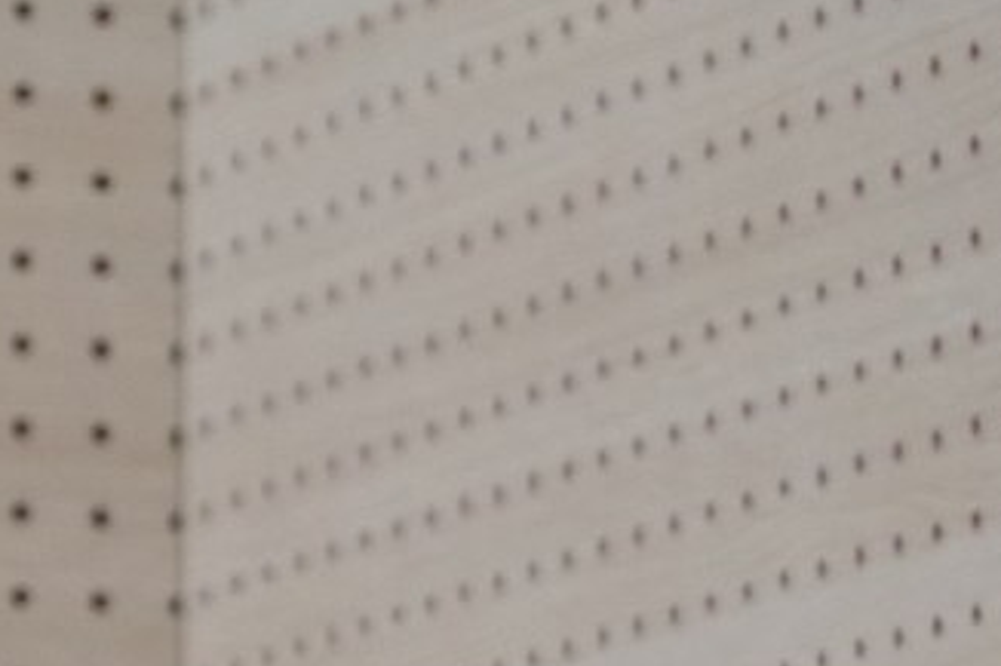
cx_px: -1360
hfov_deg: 3.5
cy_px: 1060
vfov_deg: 2.3
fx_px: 16368
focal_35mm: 589
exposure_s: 1/50
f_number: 4
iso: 3200
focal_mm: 80
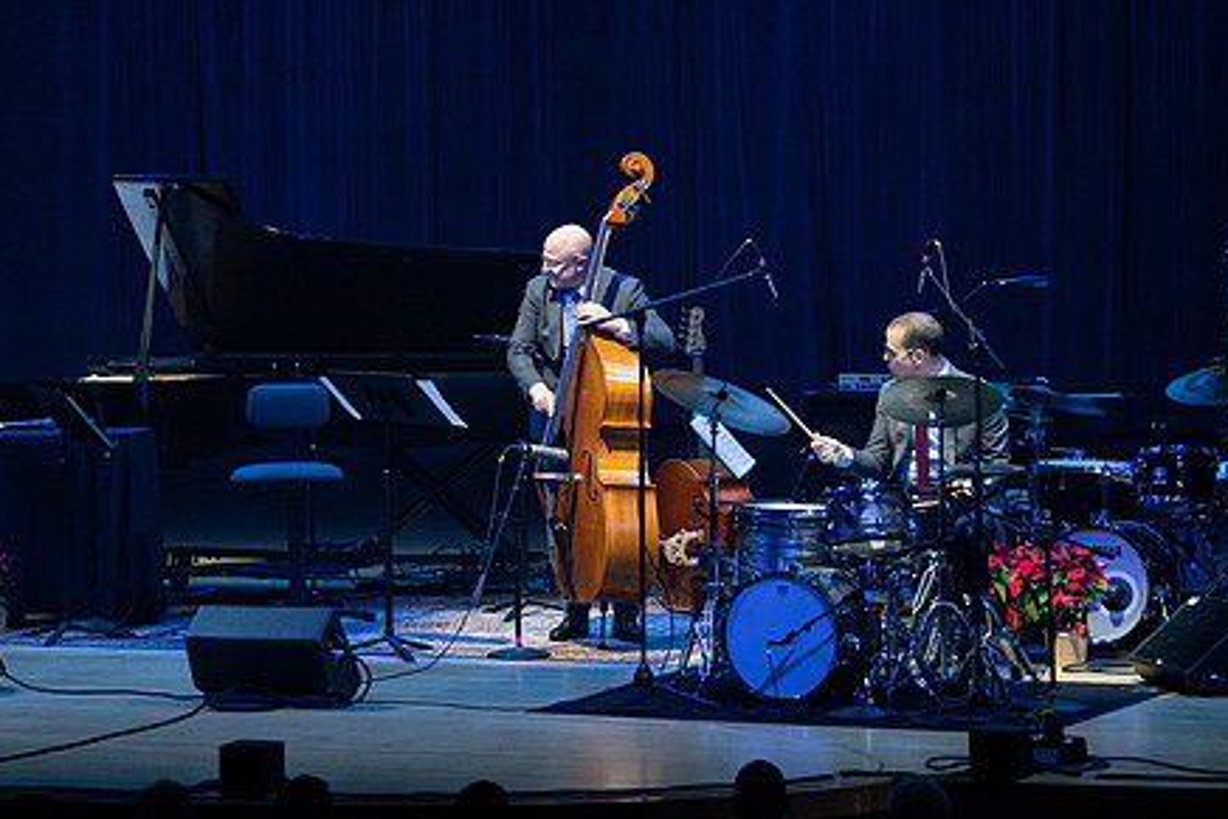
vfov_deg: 6.8
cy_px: 359
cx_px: 453
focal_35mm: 201
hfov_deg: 10.2
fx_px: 6858
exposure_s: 1/250
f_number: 7.1
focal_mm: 151
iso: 2500
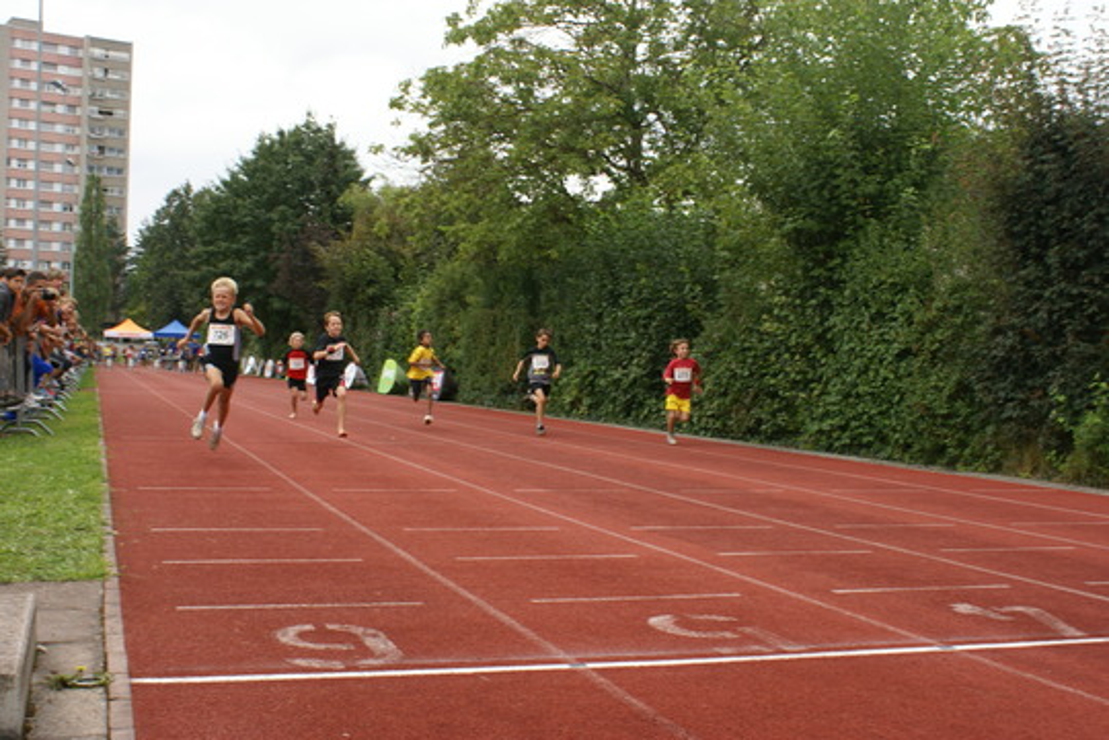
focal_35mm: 39
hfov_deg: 49.6
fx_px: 1201
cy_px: 370
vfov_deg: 34.2
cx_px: 554
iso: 100
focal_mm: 26
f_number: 6.3
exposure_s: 1/200
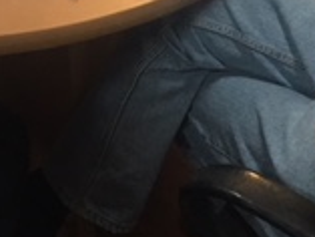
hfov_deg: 16.7
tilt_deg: -26.6
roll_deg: -1.0
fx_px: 1075
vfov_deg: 11.8
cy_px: -167
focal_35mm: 118
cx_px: 181
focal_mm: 4.15
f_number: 2.2
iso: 100
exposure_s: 1/30
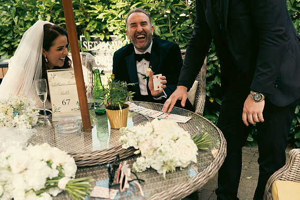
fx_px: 375
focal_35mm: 45
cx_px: 150
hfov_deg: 43.6
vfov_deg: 29.9
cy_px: 100
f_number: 3.5
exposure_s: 1/200
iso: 160
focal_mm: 45
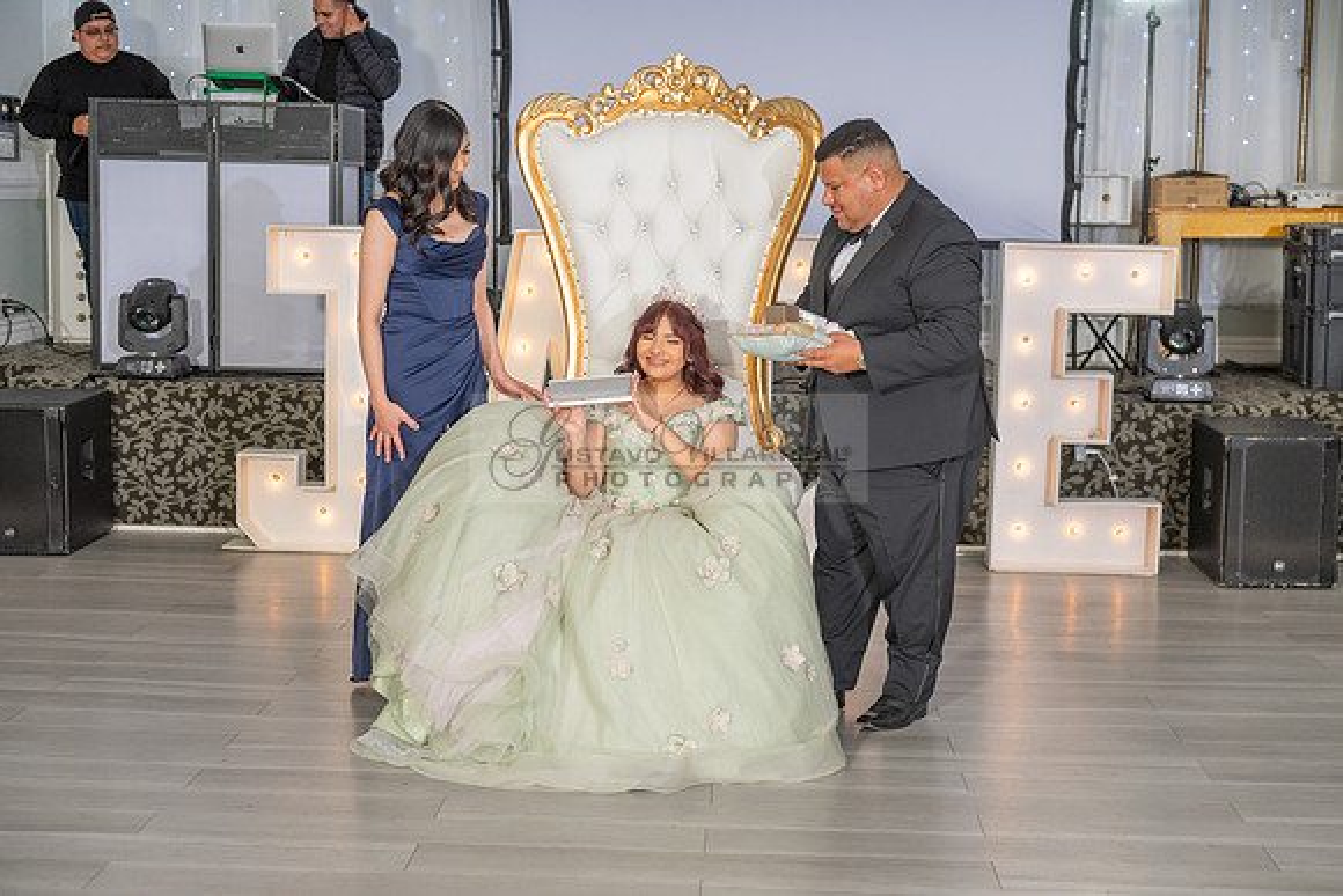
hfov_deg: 35.6
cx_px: 672
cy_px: 448
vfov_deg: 24.2
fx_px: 2090
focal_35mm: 56
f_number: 3.5
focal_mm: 56
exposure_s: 1/200
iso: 500
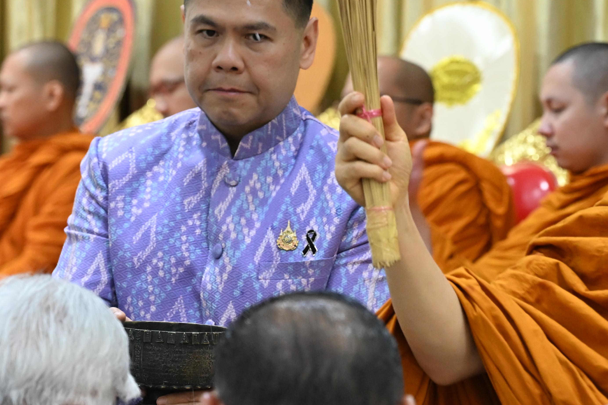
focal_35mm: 216
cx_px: 327
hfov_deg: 9.5
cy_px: 173
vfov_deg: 6.4
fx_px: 3648
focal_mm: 99
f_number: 4
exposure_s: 1/100
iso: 3200
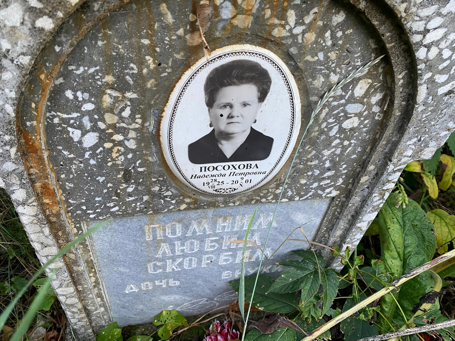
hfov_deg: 67.3
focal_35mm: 26
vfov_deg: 53.1
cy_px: 170
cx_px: 228
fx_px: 342
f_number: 1.8
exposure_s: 1/93
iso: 125
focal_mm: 4.25
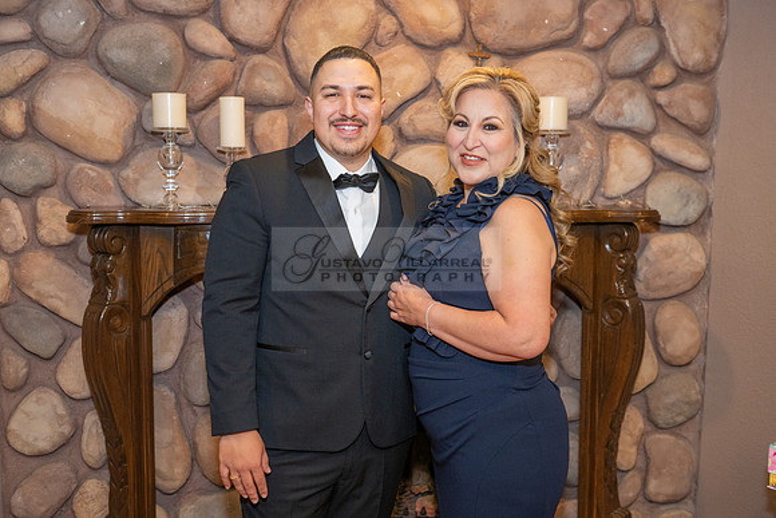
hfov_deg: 49.3
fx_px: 845
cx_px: 379
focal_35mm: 39
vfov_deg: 34.1
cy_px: 246
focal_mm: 36
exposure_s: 1/160
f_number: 4
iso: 640
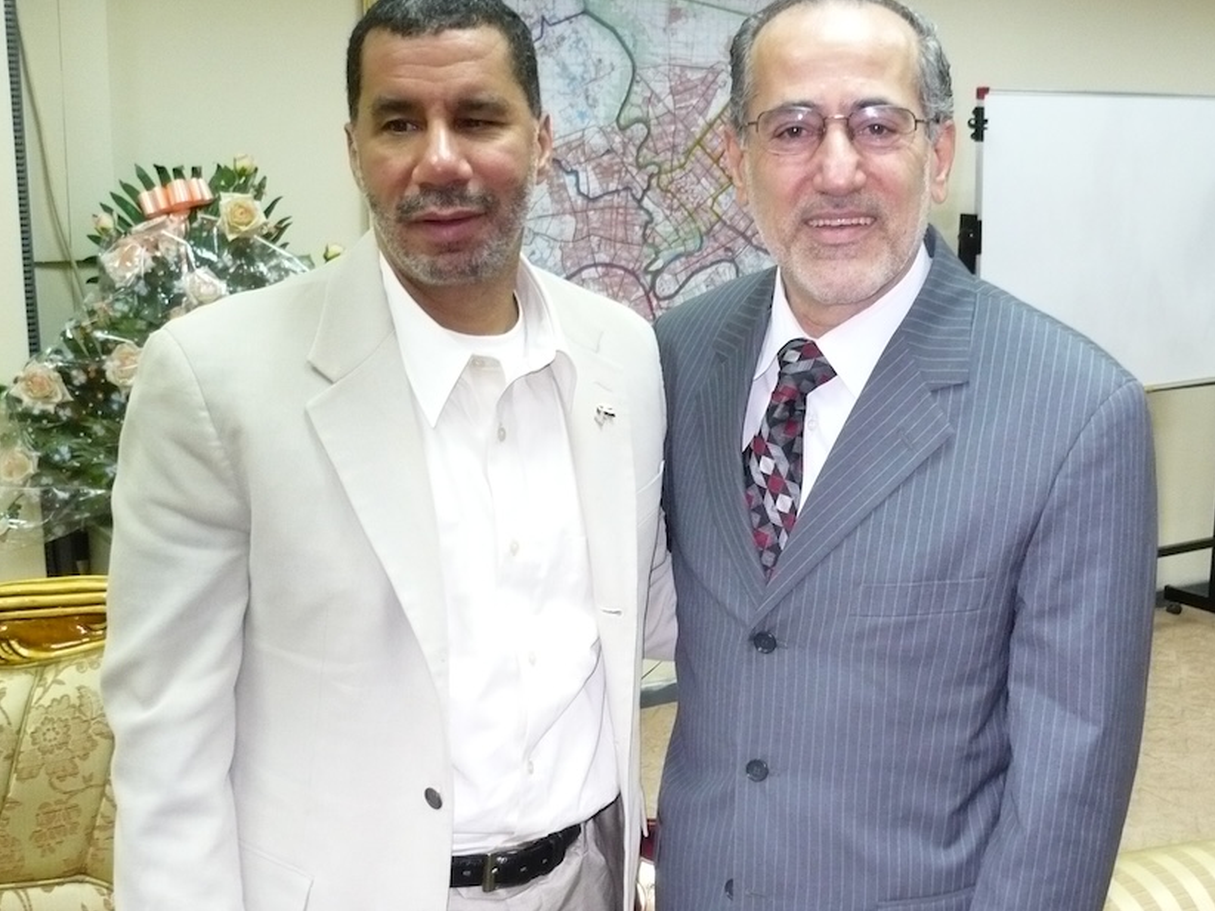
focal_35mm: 46
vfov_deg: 31.5
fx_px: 1614
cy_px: 516
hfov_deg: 41.0
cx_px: 736
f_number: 2.8
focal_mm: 5.8
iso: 250
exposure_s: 1/30
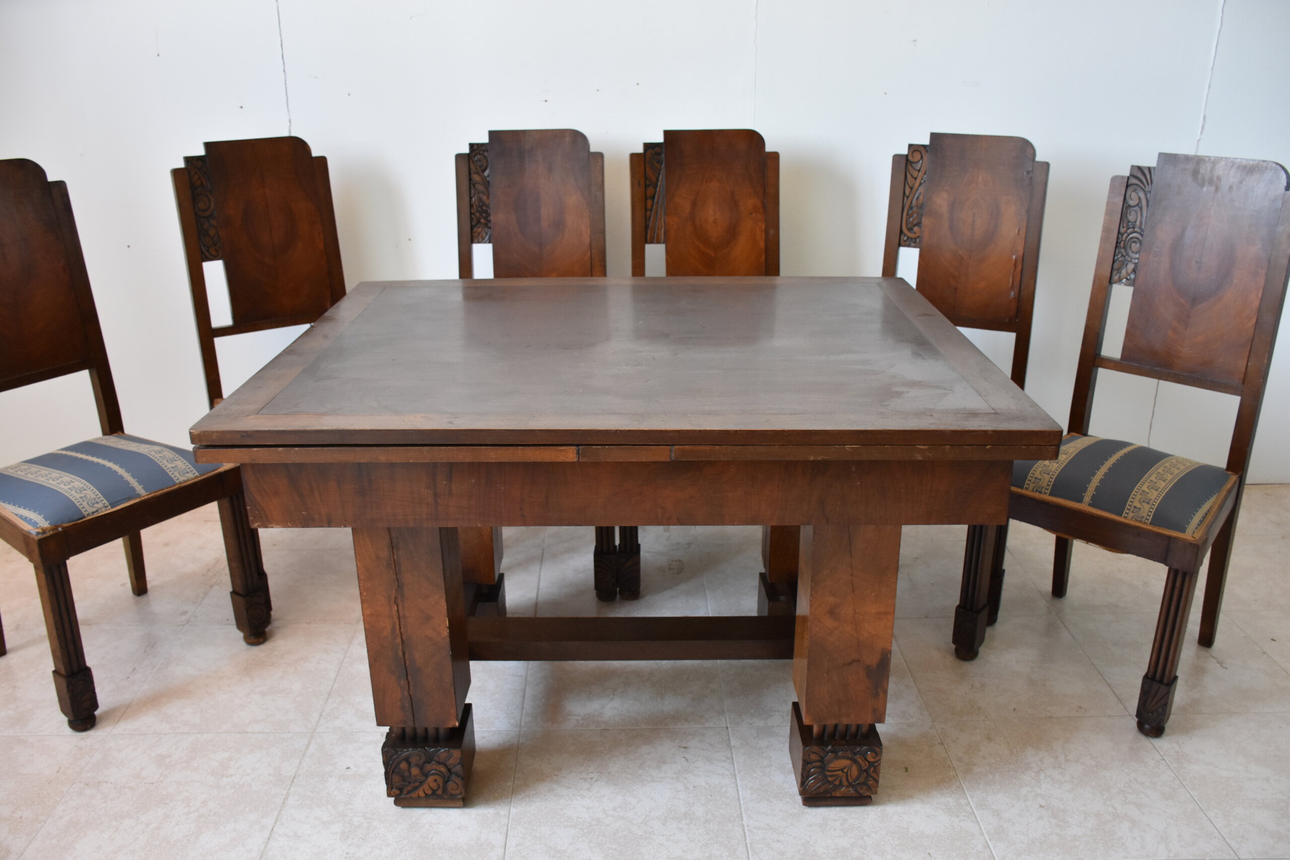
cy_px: 430
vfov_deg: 43.6
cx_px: 645
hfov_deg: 61.9
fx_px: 1075
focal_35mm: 30
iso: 900
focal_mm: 20
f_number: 4
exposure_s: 1/60
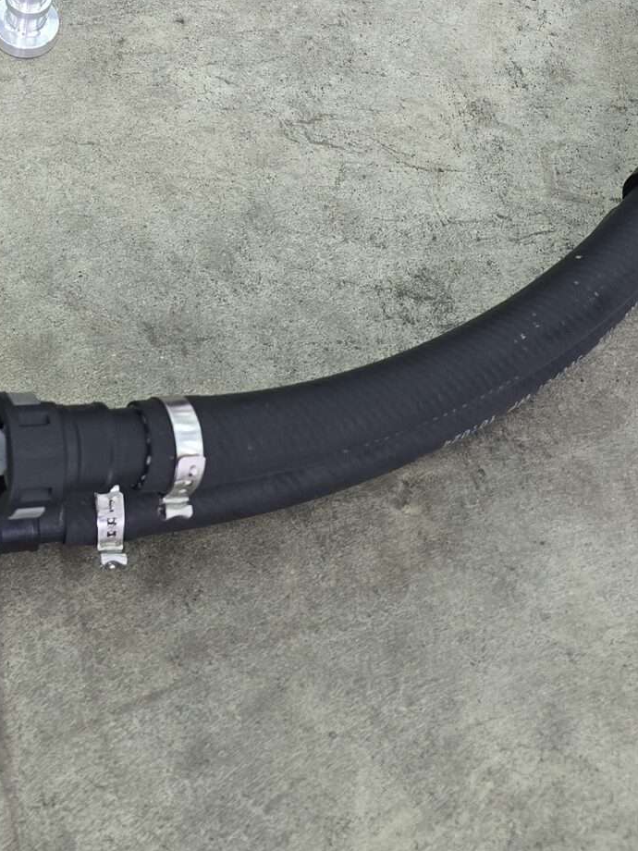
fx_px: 1573
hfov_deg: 22.0
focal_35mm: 64
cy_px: -228
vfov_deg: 26.2
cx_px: -11
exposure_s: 1/120
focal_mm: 6.3
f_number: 1.7
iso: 200
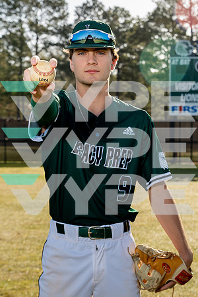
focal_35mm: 85
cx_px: 112
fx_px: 705
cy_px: 151
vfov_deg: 23.8
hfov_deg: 16.0
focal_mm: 52
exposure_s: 1/250
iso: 100
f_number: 5.6
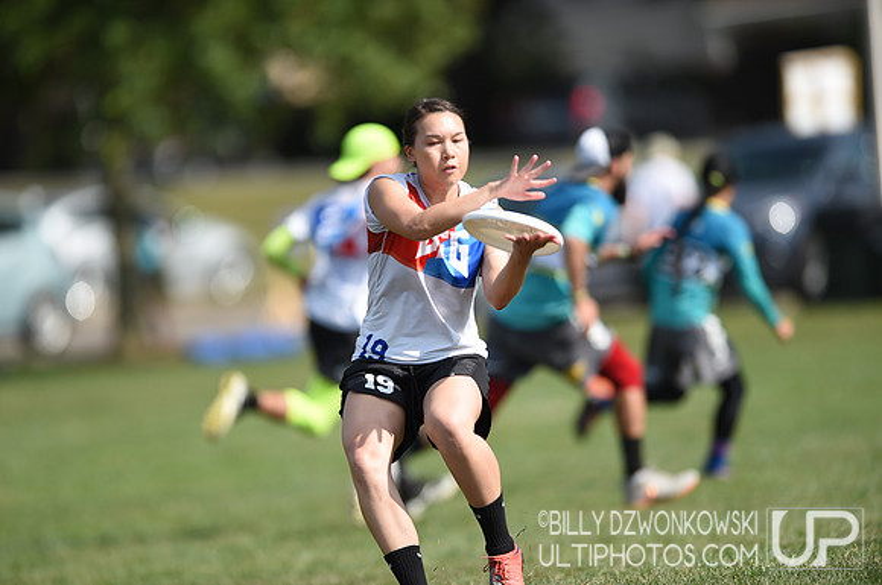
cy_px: 292
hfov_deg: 5.2
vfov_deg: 3.4
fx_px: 9786
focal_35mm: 400
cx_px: 441
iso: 100
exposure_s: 1/1600
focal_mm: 400
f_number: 2.8
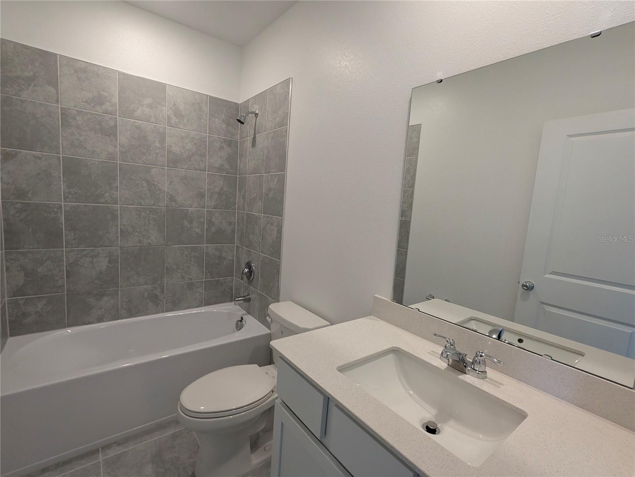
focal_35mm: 16
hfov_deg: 94.5
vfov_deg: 78.1
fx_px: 294
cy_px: 238
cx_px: 318
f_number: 2.2
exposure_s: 1/60
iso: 145
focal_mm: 2.22
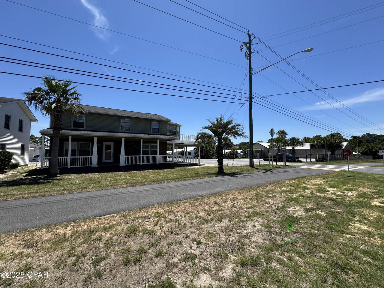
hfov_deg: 102.1
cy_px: 144
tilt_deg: +0.5
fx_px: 155
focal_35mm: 14
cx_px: 192
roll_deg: -0.3
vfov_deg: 85.7
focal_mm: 2.22
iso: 40
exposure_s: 1/1927
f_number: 2.2
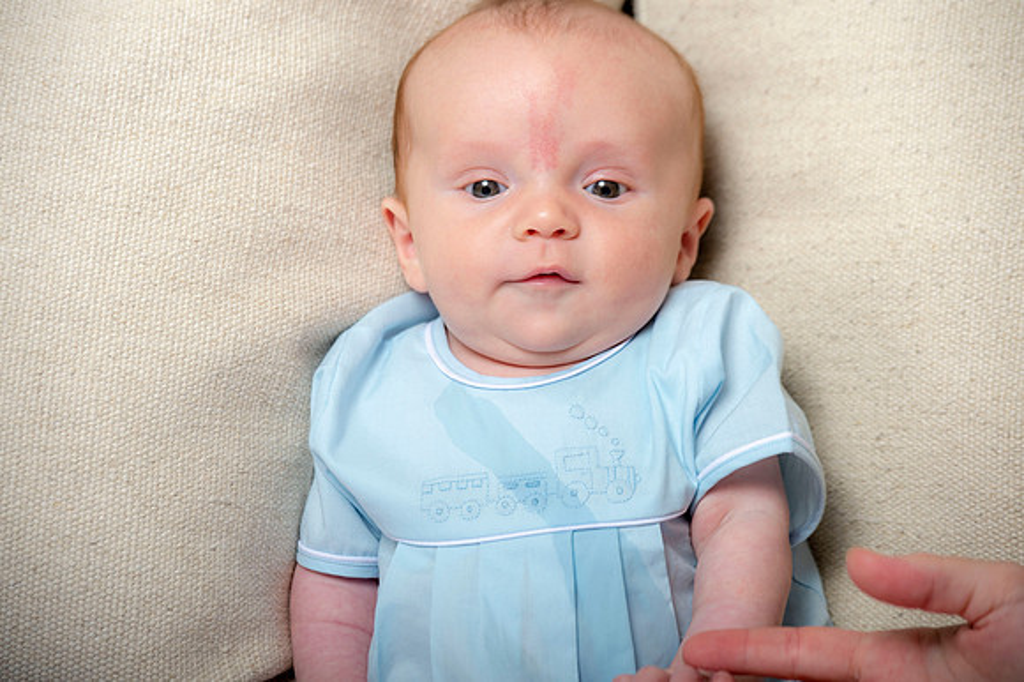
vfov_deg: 7.6
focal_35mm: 180
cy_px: 341
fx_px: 5117
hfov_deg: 11.4
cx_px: 512
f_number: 5.6
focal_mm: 180
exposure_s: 1/200
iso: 250
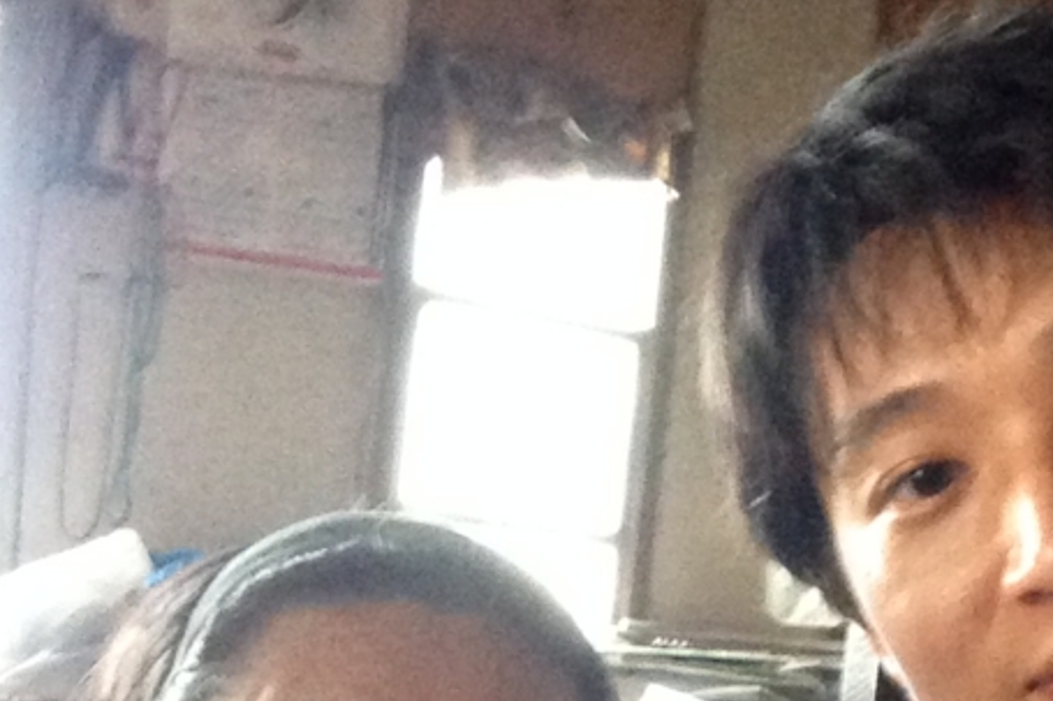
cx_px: 655
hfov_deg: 31.3
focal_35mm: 64
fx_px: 1871
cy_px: 622
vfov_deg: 20.8
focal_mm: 2.18
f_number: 2.4
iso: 500
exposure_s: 1/15
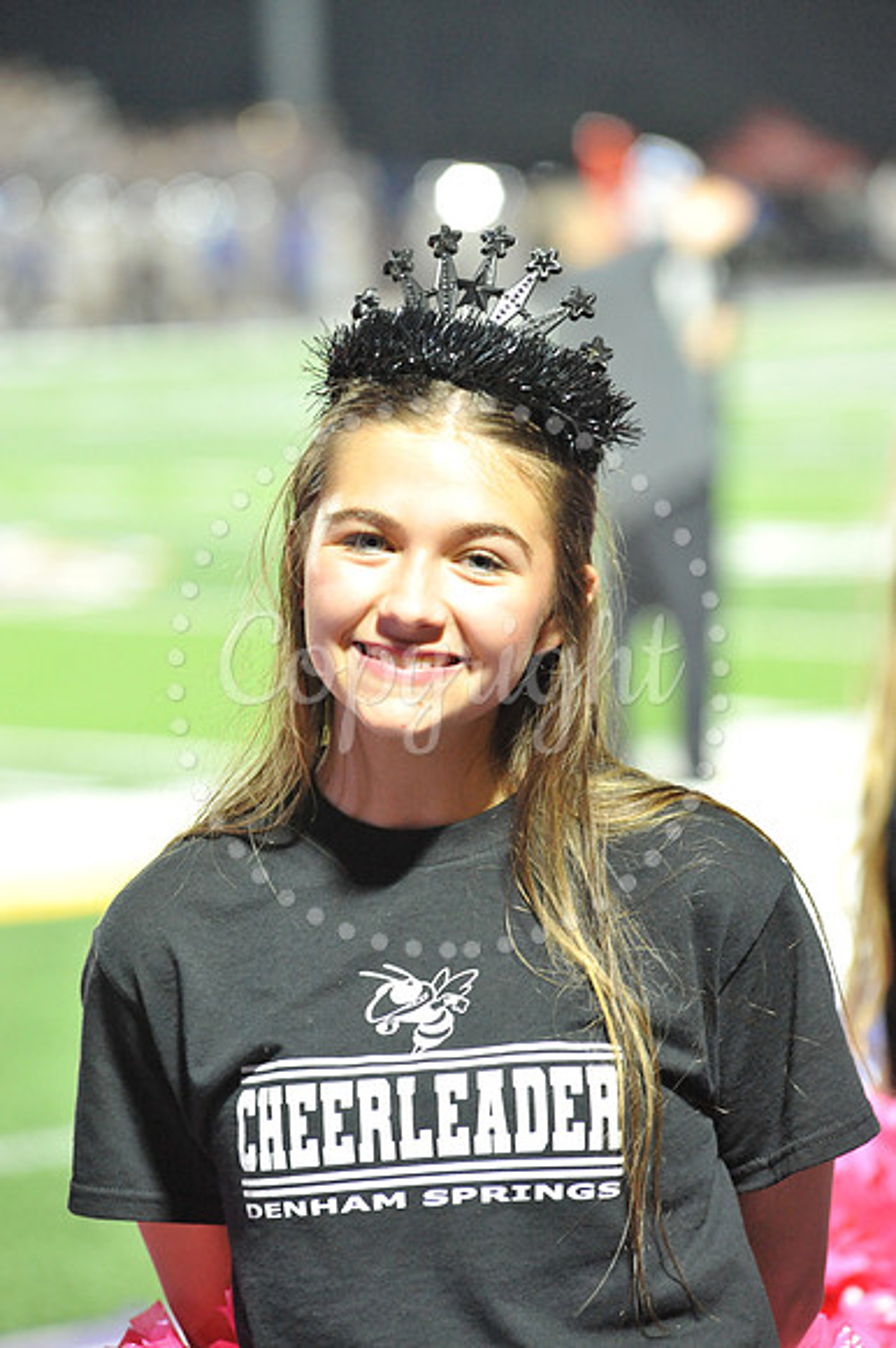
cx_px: 448
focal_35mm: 170
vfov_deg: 12.1
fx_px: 6354
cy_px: 674
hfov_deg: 8.1
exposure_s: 1/125
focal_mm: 170
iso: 5000
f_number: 5.6
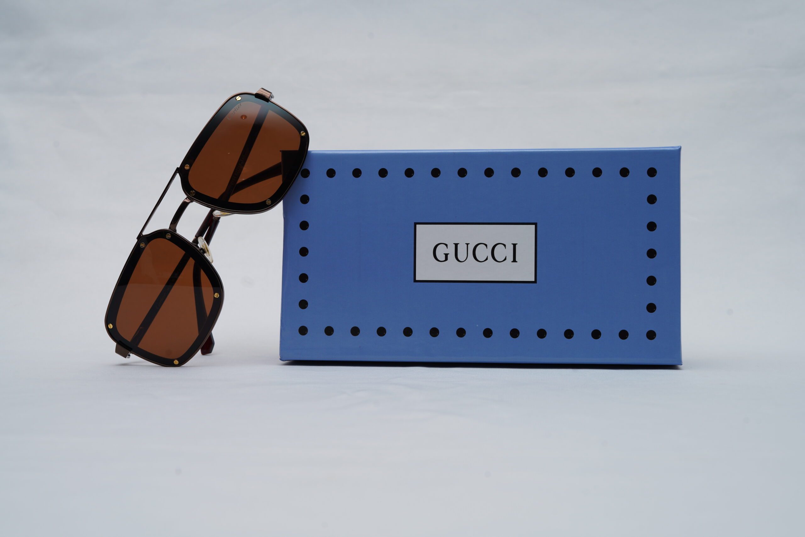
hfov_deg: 39.6
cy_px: 268
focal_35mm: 50
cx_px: 402
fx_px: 1118
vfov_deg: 27.0
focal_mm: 50
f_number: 9
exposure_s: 1/160
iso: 100
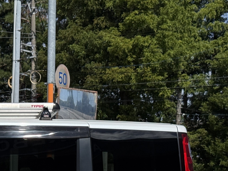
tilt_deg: +1.9
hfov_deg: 16.4
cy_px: 198
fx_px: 764
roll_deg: -0.9
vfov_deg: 12.5
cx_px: -36
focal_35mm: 116
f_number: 1.78
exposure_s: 1/11364
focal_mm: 6.76
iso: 64
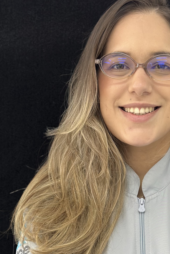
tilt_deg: -12.2
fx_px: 652
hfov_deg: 14.7
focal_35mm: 92
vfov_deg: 21.9
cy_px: 204
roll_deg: -0.6
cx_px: 144
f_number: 1.78
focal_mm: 6.86
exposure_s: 1/120
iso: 100
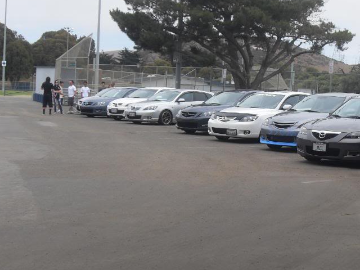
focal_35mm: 80
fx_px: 832
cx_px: 280
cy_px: 127
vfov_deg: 18.4
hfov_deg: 24.1
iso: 80
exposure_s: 1/125
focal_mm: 8.4
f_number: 8.4
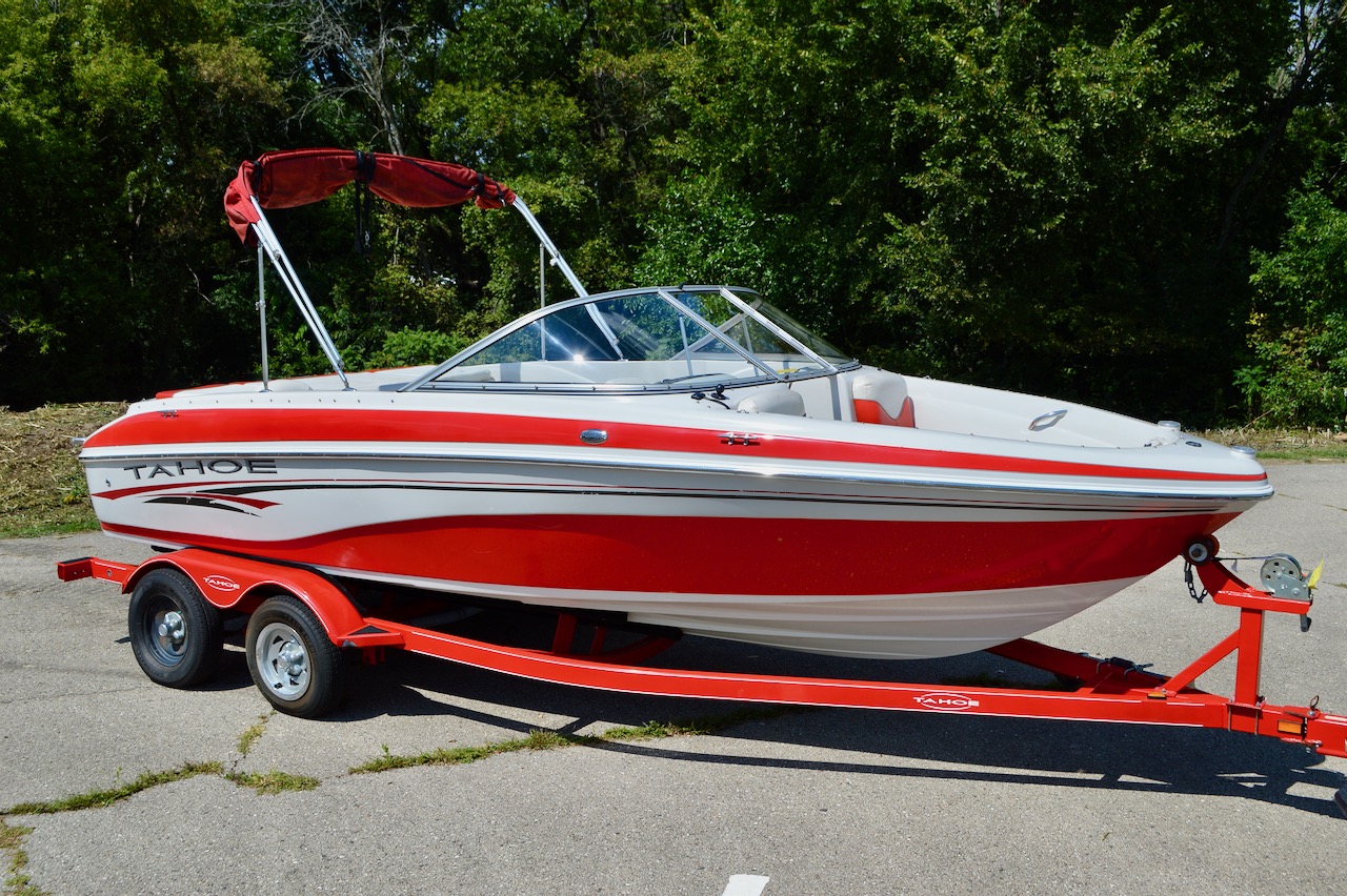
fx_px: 1346
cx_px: 674
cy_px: 448
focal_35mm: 36
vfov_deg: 36.8
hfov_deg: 53.2
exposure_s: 1/320
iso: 100
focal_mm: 24
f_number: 9
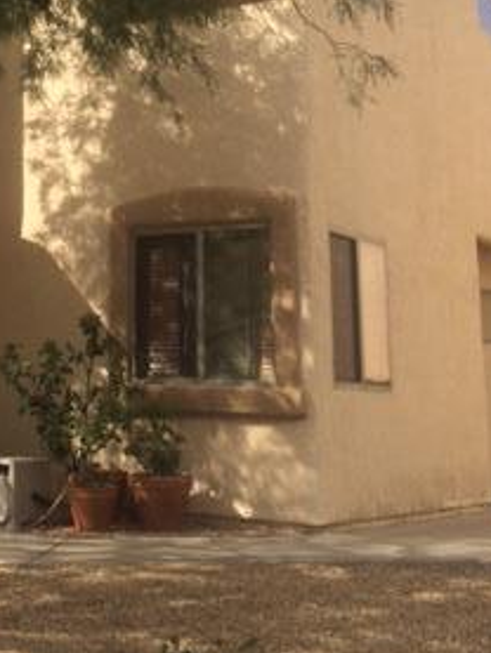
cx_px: 31
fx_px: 1266
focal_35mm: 67
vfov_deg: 28.2
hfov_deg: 21.4
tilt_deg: +14.4
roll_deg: +0.6
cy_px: 111
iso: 32
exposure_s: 1/1953
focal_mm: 4.15
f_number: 2.2
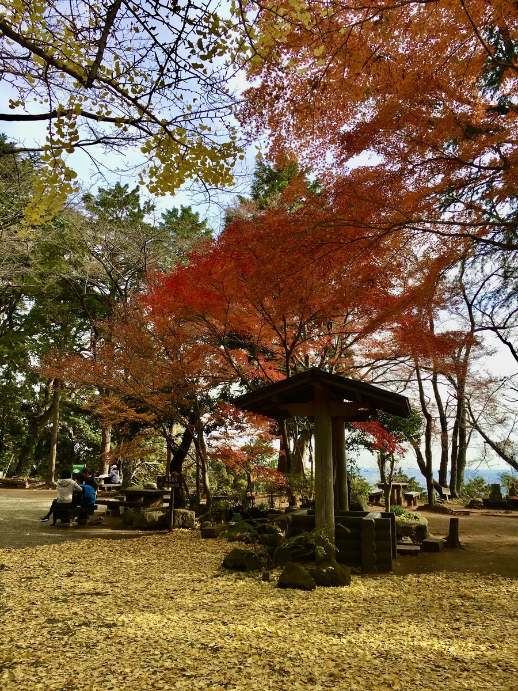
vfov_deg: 61.7
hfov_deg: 48.2
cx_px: 259
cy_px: 346
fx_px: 579
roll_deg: +1.2
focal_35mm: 29
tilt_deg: +11.1
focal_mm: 4.15
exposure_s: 1/574
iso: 25
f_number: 2.2
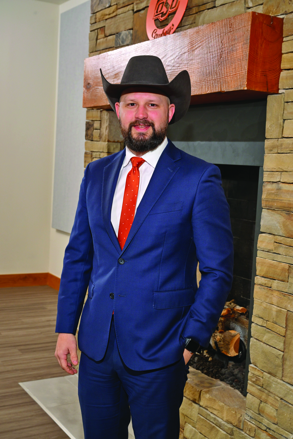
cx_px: 146
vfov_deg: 41.1
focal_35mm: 48
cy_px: 220
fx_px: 586
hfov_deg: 28.1
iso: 500
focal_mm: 48
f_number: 7.1
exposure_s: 1/200
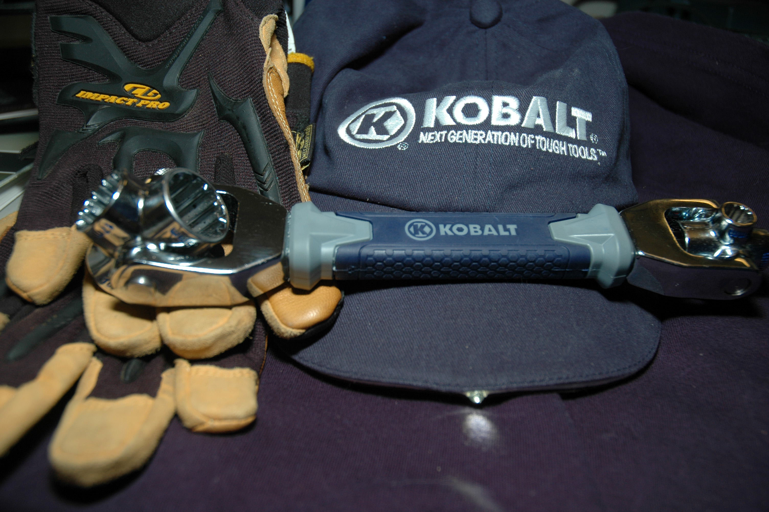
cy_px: 256
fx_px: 768
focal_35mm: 36
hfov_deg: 53.2
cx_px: 384
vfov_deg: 36.8
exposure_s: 1/60
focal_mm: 24
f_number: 4
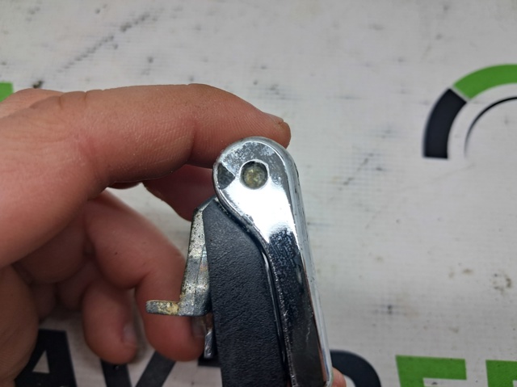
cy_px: 194
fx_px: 403
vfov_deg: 51.3
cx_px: 258
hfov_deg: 65.4
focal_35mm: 27
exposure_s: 1/100
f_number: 1.8
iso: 50
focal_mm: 4
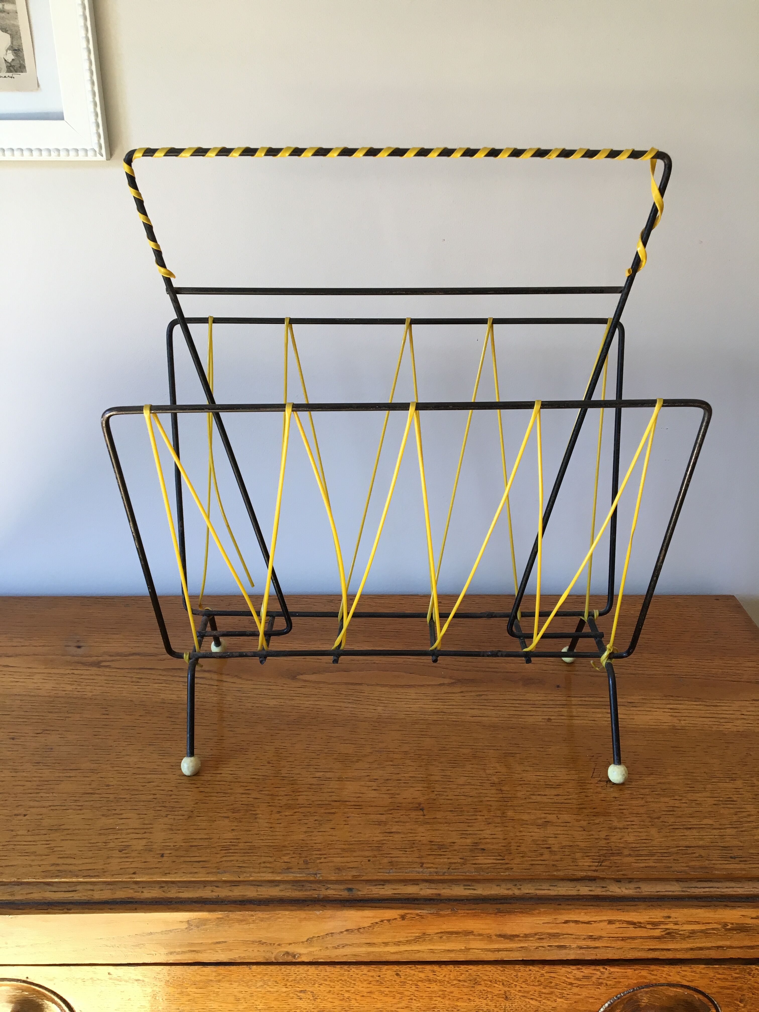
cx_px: 380
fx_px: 848
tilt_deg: -24.4
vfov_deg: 61.7
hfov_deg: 48.2
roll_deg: +0.4
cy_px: 506
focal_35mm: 29
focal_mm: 4.15
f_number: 2.2
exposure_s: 1/33
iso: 25
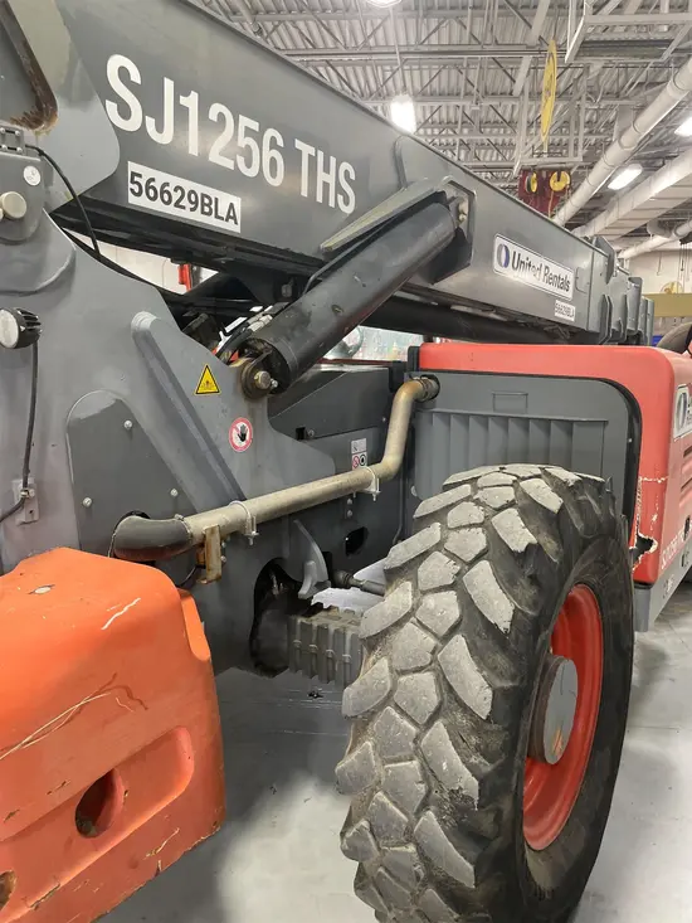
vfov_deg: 67.3
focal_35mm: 26
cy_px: 462
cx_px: 346
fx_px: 693
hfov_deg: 53.1
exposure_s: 1/60
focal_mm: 4.2
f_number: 1.6
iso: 200
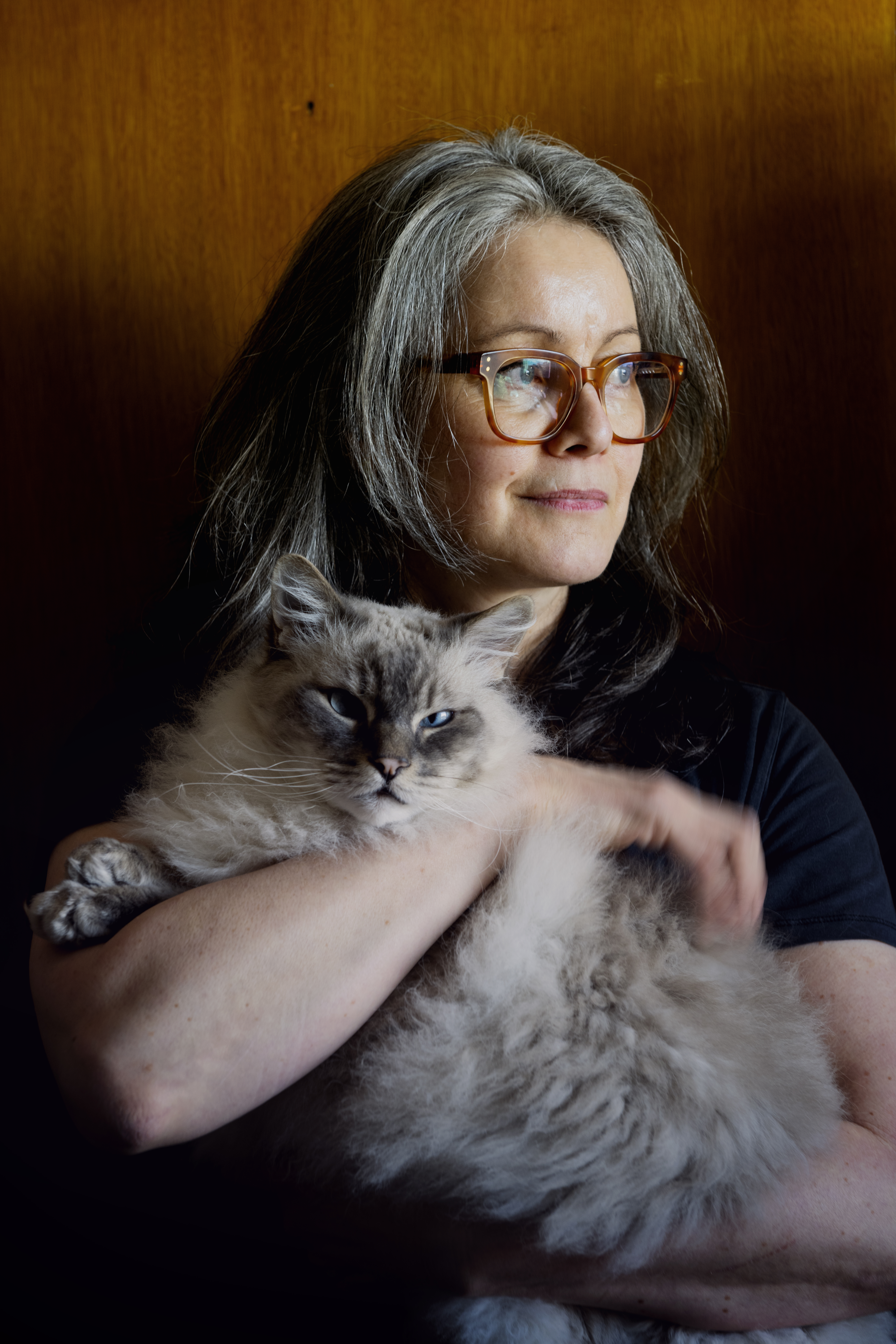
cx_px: 448
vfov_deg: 28.8
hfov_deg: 19.5
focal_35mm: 70
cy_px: 672
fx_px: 2613
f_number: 4.5
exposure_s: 1/20
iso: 250
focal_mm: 70
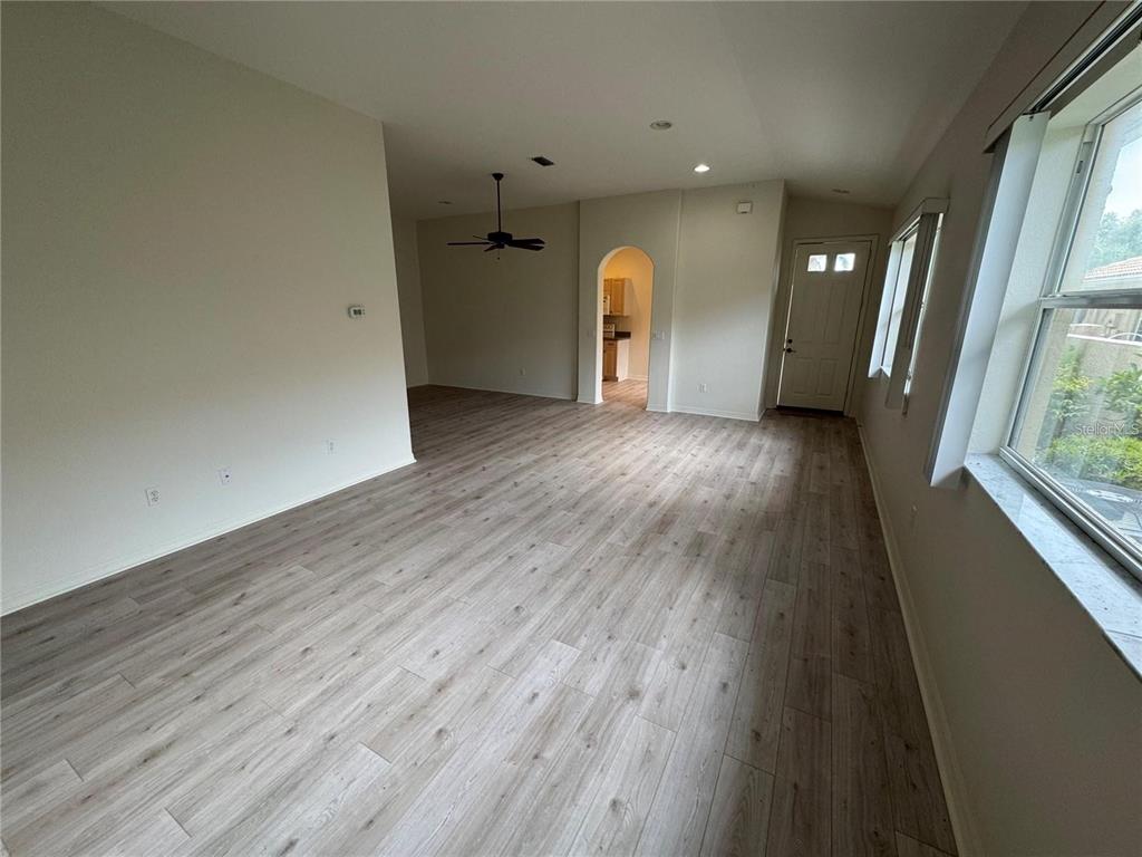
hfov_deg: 102.1
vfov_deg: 85.7
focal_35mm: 14
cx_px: 571
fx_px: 462
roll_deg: -0.1
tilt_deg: -16.3
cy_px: 428
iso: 125
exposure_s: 1/120
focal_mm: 2.22
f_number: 2.2
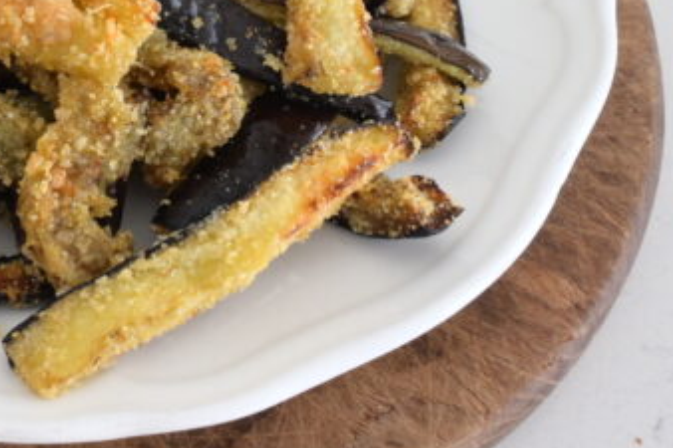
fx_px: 1551
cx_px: 22
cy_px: 5
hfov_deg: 23.6
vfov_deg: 16.1
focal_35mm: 83
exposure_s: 1/5
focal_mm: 26.5
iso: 200
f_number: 10
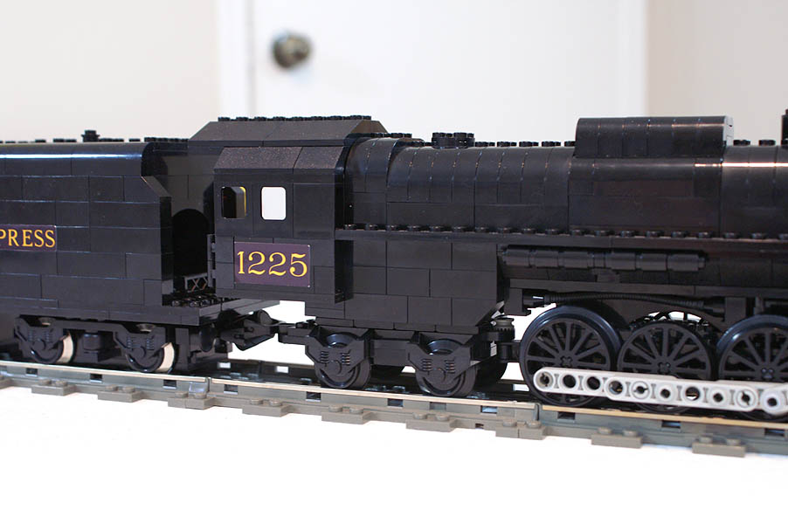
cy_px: 262
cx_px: 394
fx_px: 1148
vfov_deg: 25.7
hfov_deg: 37.9
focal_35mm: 52
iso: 800
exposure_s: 1/13
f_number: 5.6
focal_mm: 35
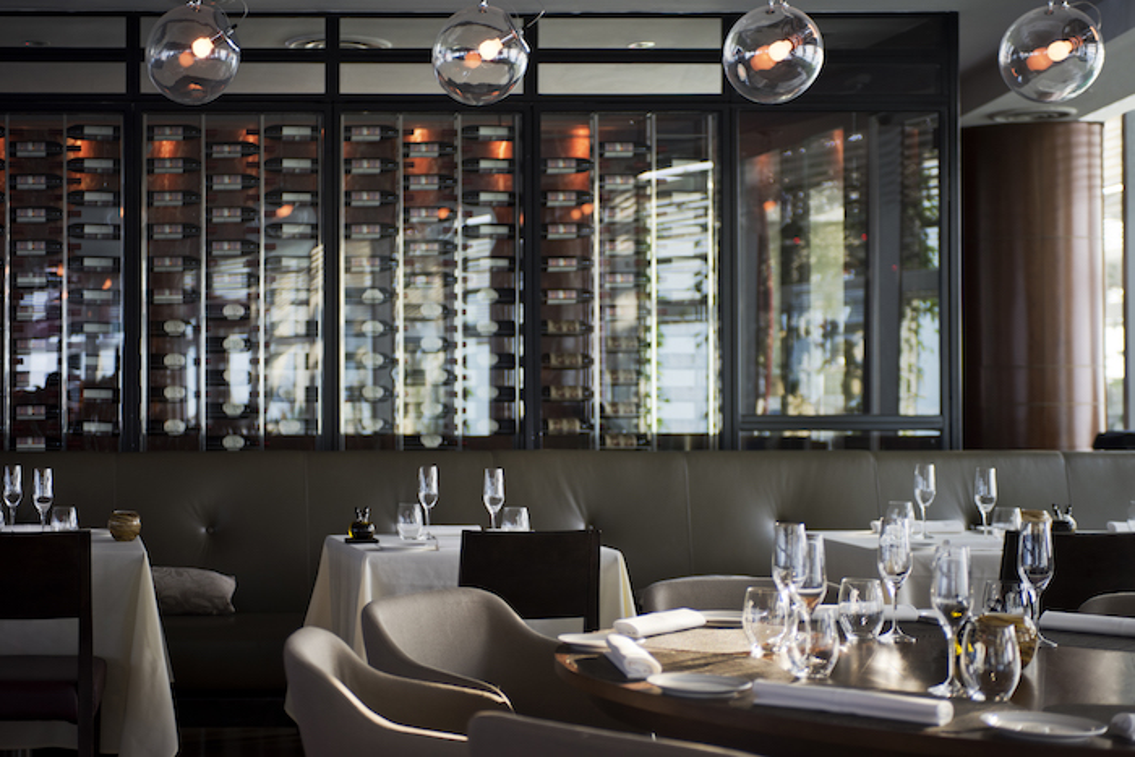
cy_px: 378
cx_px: 568
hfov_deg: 28.8
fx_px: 2207
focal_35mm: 70
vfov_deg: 19.5
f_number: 2.8
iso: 100
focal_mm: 70
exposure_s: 1/30
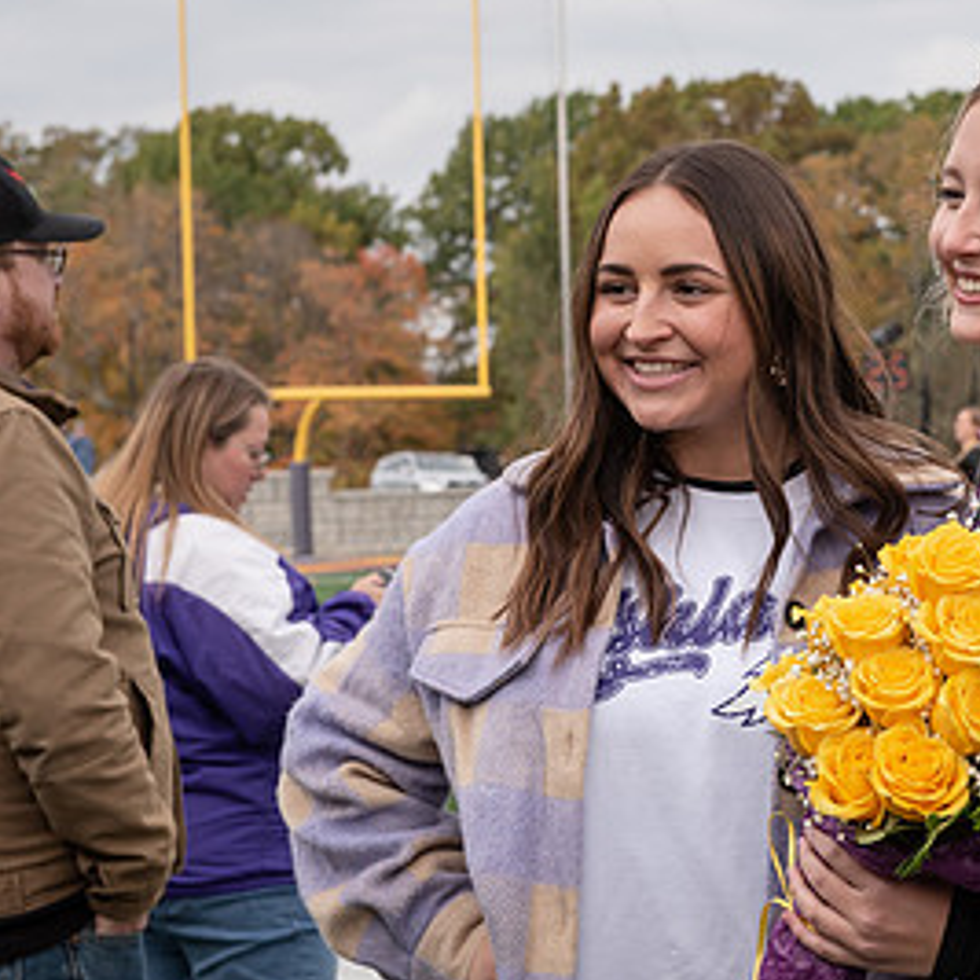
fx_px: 3555
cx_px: 1031
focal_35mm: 111
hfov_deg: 15.3
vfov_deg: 15.7
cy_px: 391
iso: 500
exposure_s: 1/640
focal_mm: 60
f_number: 8
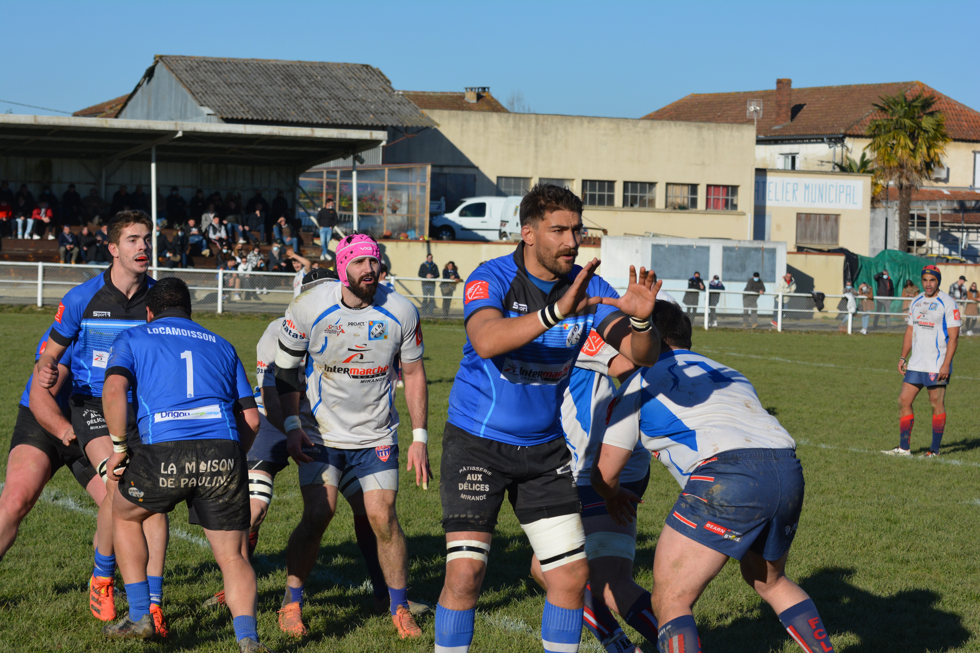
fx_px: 2858
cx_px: 490
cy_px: 326
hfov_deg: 19.5
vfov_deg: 13.0
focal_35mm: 105
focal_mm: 70
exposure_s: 1/1600
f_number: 6.3
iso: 400
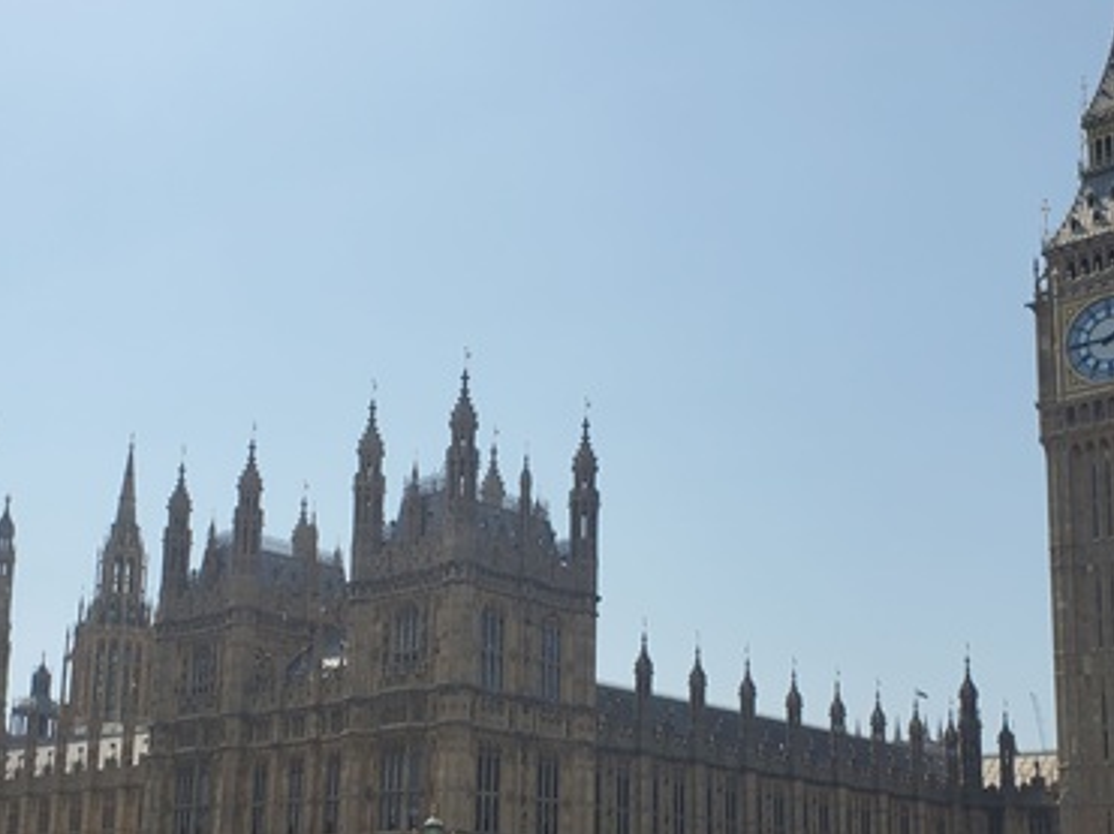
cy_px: 623
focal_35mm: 45
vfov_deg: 31.6
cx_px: 560
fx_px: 1447
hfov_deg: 42.1
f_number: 2.4
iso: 50
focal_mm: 4.3
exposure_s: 1/2308
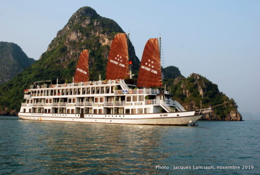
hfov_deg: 47.9
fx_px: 293
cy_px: 88
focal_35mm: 40
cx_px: 130
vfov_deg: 33.1
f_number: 11
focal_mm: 27
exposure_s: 1/100
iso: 100
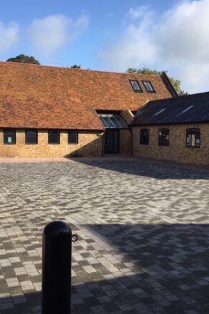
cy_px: 155
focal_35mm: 41
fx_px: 357
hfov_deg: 32.6
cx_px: 112
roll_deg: -1.3
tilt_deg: -1.8
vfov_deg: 47.4
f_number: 2.2
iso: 25
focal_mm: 4.15
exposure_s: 1/1115
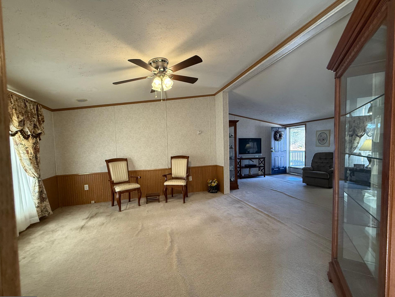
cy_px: 154
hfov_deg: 98.2
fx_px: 171
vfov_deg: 81.7
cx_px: 197
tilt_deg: -2.3
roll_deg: +1.4
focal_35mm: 15
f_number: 2.2
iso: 320
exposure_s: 1/120
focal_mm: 2.22
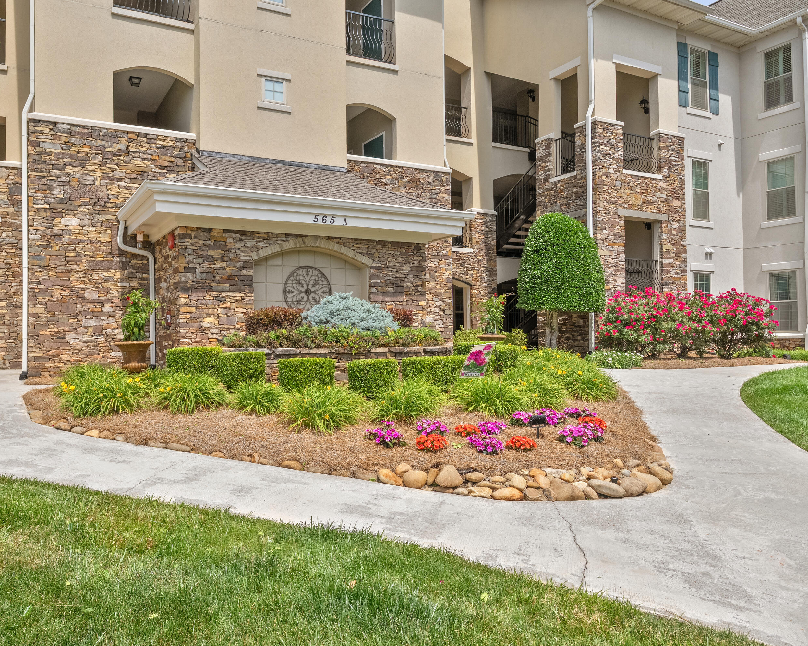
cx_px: 324
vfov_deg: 53.9
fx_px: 635
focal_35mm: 27
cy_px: 324
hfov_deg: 64.3
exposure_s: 1/1000
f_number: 8
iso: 400
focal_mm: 23.5
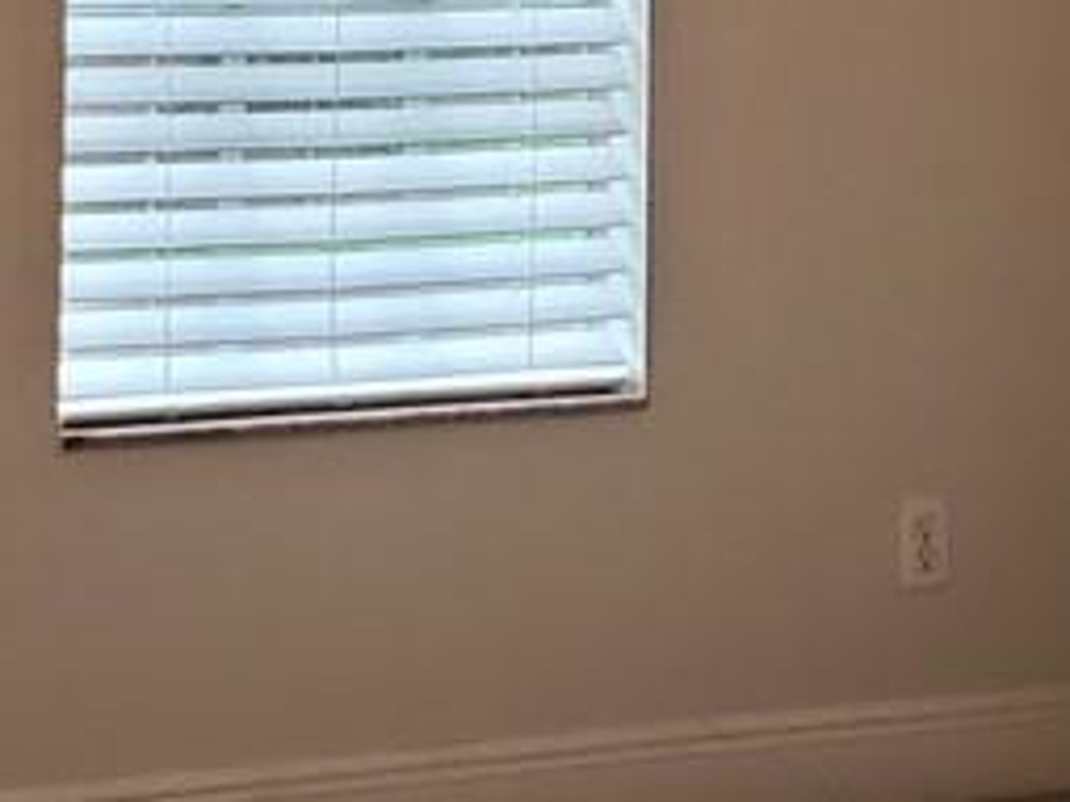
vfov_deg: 9.0
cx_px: 655
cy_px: -206
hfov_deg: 12.1
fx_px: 5036
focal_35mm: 163
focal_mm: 4.3
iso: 320
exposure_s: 1/120
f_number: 2.4
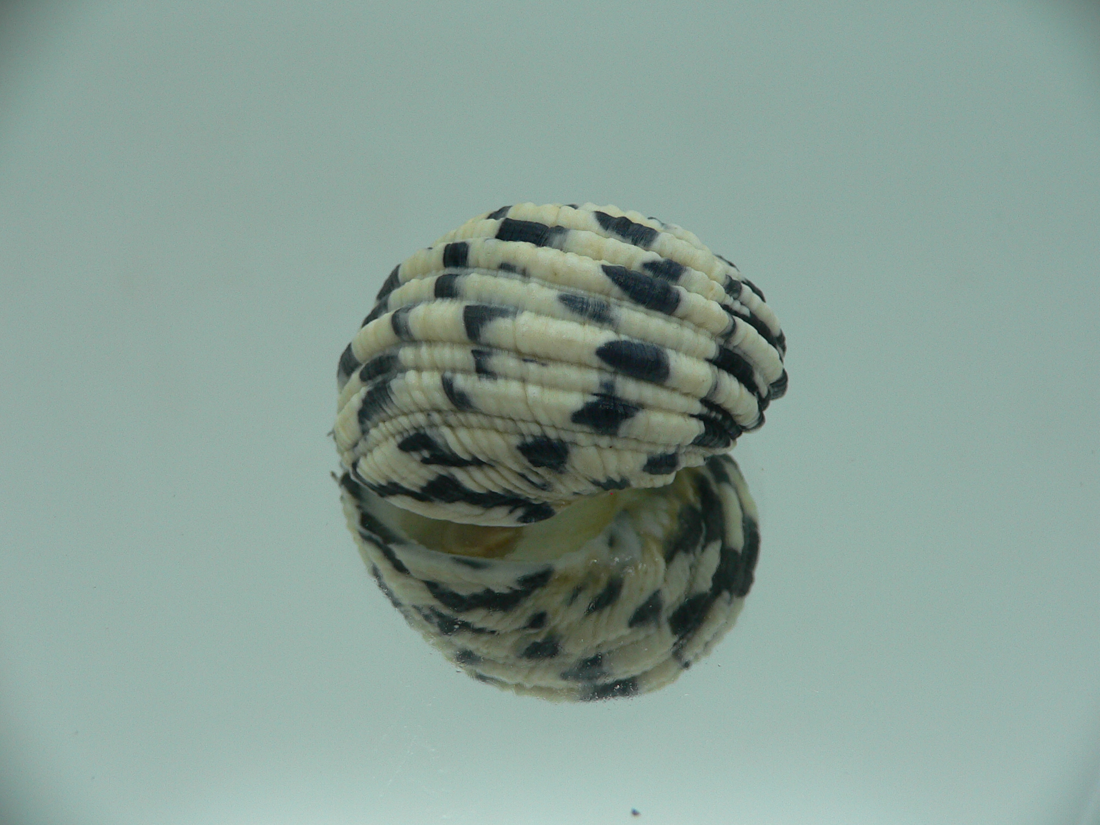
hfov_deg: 52.6
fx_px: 1112
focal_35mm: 35
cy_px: 412
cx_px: 550
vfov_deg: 40.7
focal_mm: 4.6
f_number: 2.8
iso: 80
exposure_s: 1/60
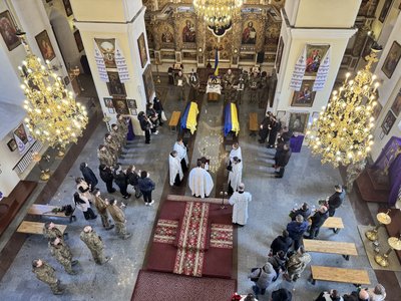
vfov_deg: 56.8
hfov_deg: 71.6
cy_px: 150
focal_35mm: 24
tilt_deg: -42.7
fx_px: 278
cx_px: 200
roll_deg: +0.5
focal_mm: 6.76
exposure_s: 1/50
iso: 250
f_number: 1.78
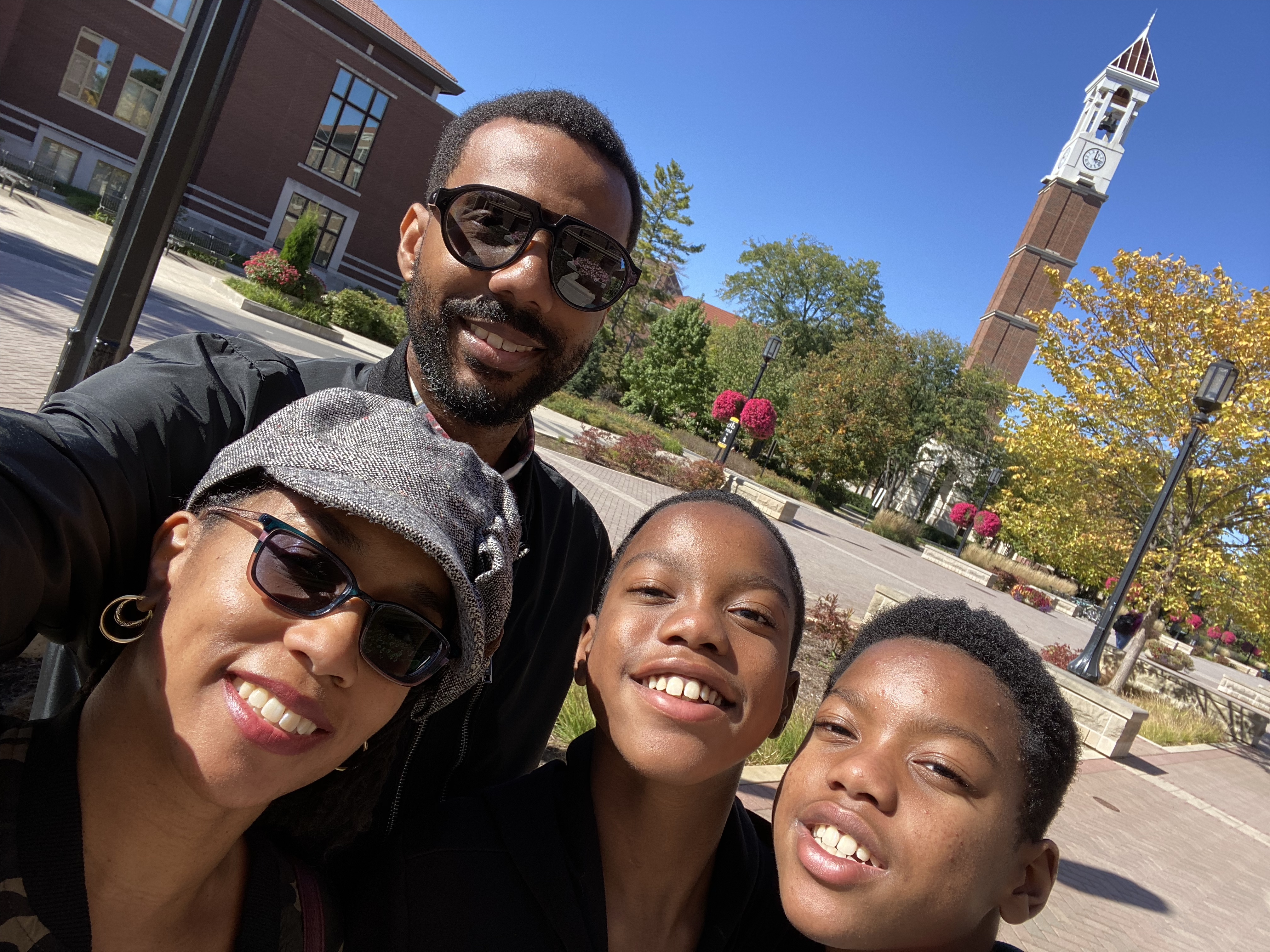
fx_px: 844
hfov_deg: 73.9
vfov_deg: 58.9
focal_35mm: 23
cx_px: 635
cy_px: 476
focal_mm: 2.71
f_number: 2.2
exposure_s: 1/525
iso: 25
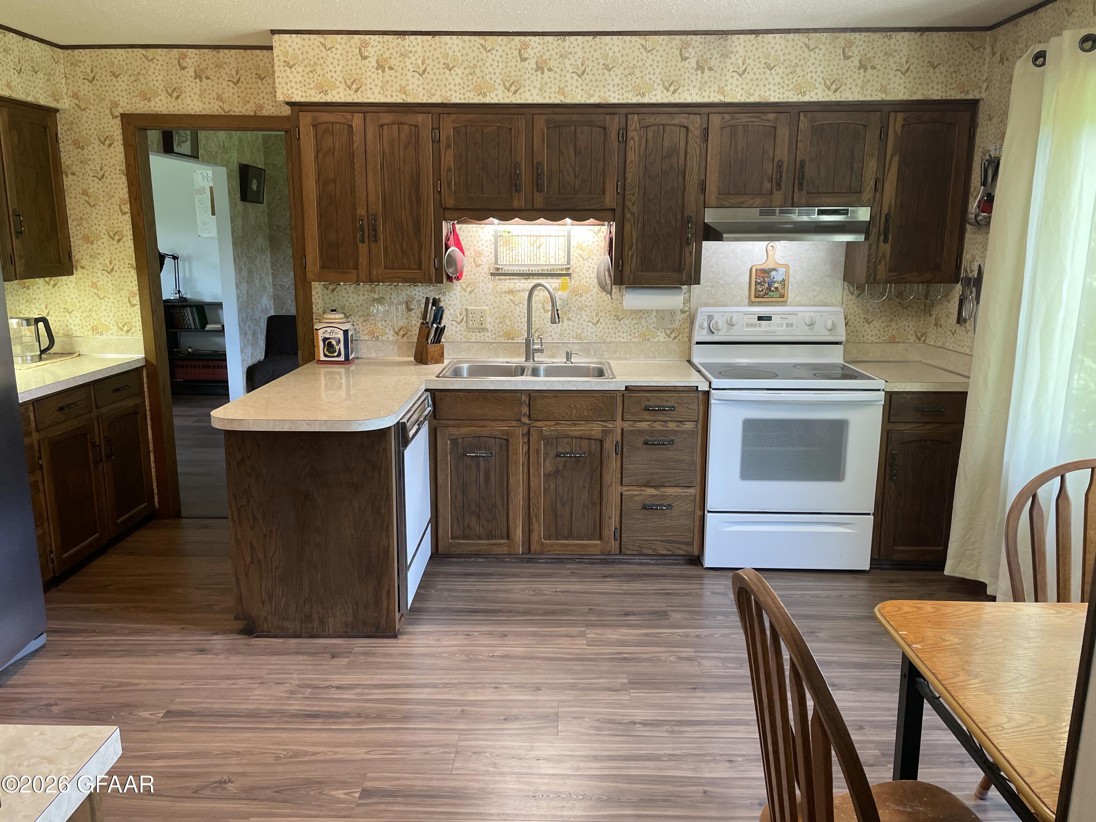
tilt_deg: -11.5
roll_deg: -0.5
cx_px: 548
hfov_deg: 67.3
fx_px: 823
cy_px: 411
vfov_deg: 53.1
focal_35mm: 26
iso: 125
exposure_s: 1/60
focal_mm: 4.2
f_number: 1.6
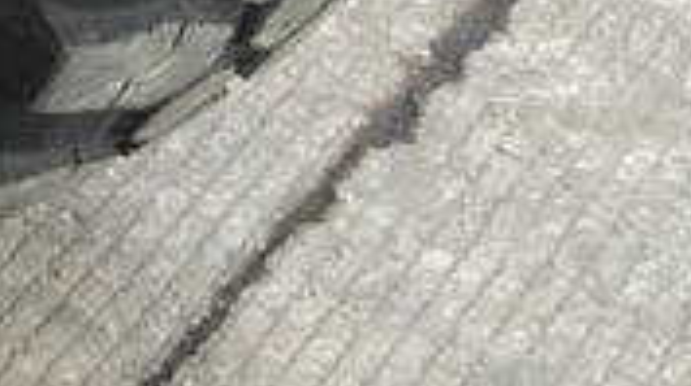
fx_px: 3348
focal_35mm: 183
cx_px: -949
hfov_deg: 10.3
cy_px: -577
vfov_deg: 6.3
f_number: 1.8
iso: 16
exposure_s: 1/204
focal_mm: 3
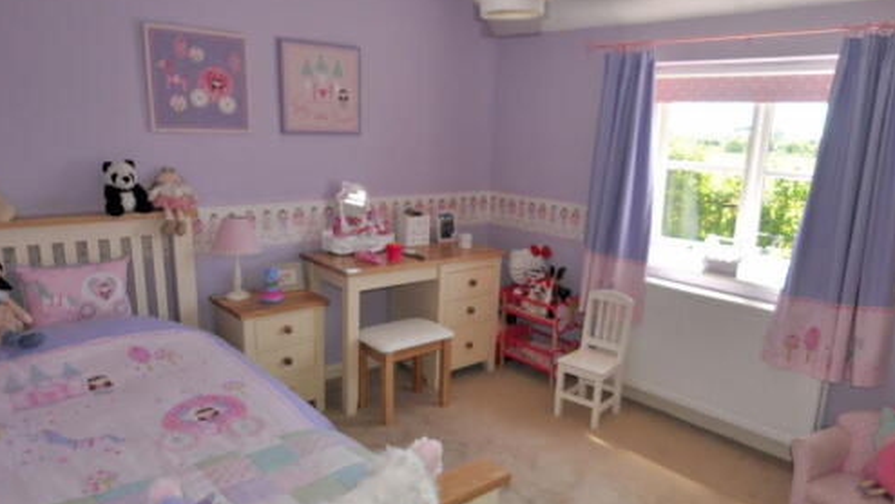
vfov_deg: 45.9
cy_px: 281
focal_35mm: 25
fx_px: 593
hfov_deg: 73.9
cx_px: 487
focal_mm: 12
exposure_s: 1/200
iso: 250
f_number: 3.8
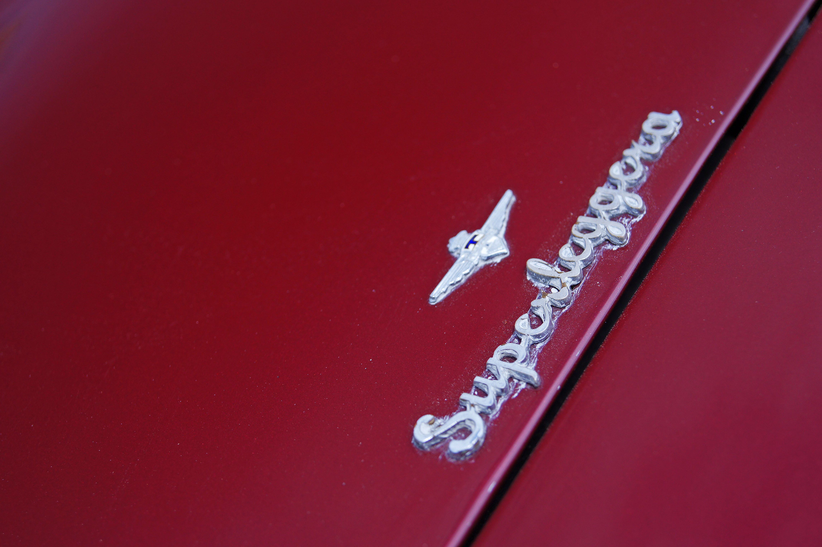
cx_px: 411
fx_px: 1883
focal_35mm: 82
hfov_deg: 24.6
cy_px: 274
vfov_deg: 16.5
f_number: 5.6
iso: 200
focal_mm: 55
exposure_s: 1/160
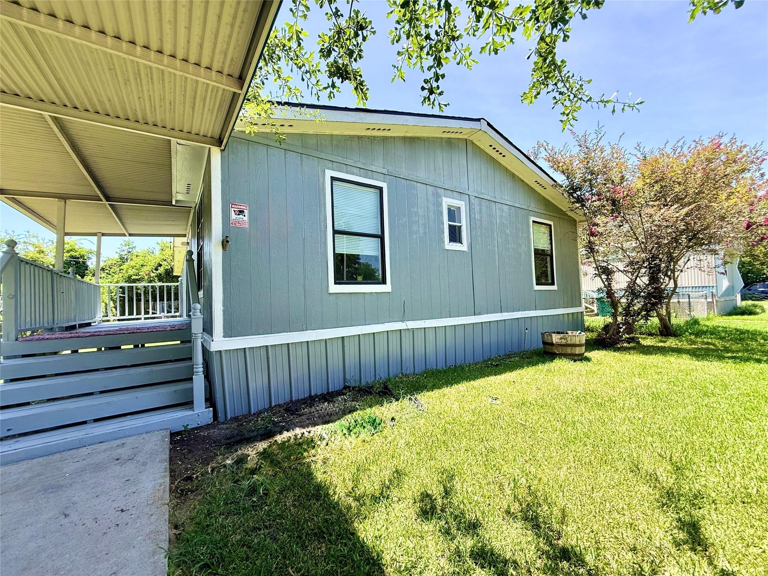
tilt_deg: +2.3
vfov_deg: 85.7
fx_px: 311
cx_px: 384
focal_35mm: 14
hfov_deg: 102.1
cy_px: 288
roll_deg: +1.7
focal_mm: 2.22
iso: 64
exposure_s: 1/559
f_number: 2.2
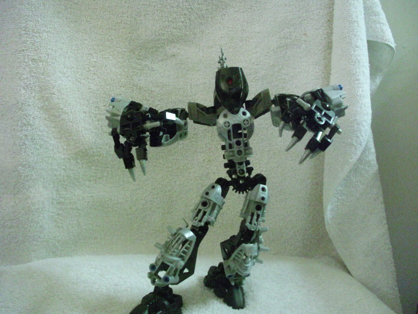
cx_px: 209
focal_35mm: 38
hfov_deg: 49.0
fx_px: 459
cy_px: 157
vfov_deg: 37.7
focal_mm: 6.3
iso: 1600
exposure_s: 1/25
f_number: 3.1
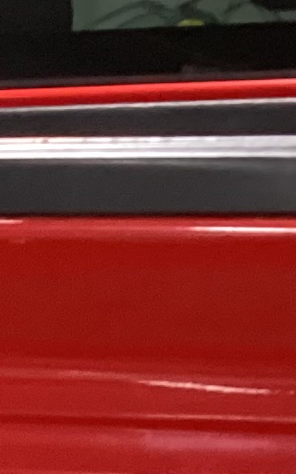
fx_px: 2502
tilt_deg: -20.7
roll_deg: +2.7
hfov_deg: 6.3
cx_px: -511
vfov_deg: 9.9
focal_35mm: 194
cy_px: 981
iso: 400
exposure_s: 1/30
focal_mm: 3.3
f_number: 2.4
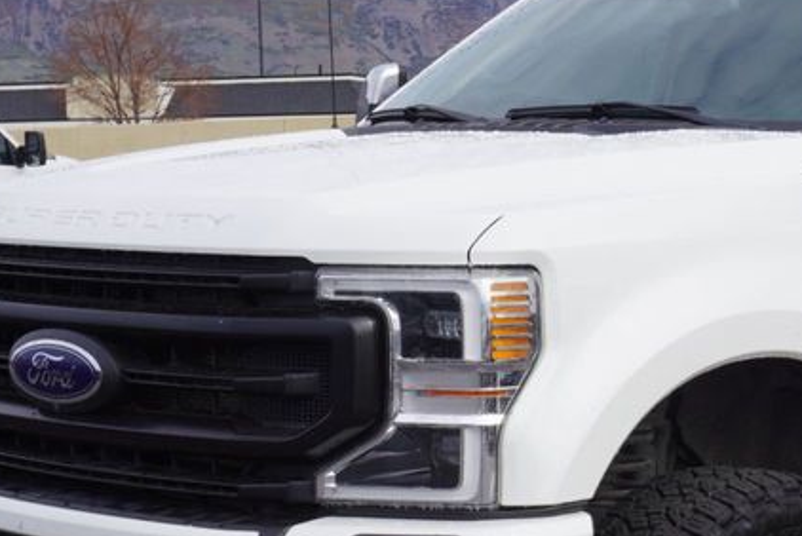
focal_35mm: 102
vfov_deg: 13.4
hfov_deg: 19.6
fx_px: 2274
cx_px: 739
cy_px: 411
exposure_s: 1/125
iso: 100
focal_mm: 28
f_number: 11
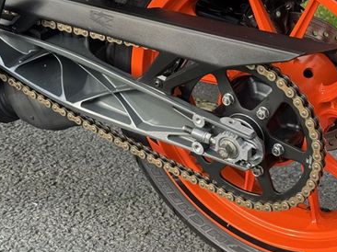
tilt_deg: -16.9
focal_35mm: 84
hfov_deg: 23.2
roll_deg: -1.6
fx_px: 817
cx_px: 226
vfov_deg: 17.5
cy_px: 86
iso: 64
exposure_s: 1/219
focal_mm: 6.76
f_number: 1.78
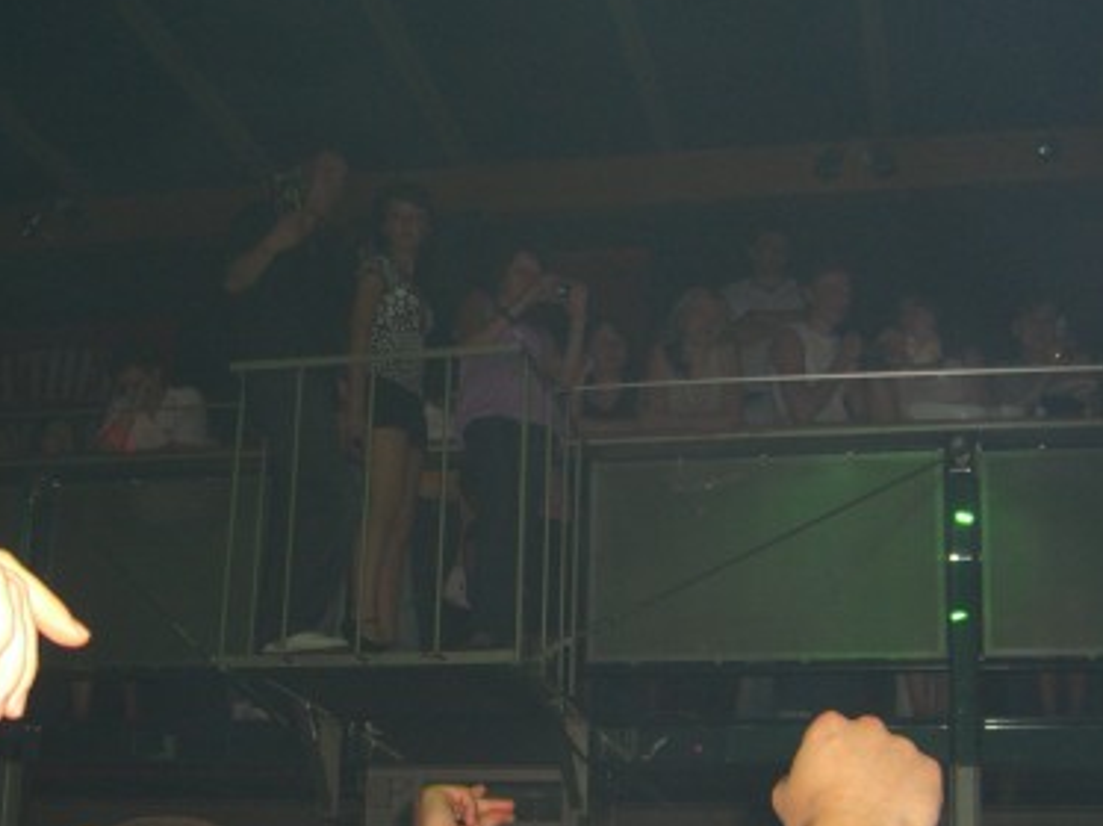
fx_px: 1942
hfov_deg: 31.6
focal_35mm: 61
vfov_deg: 23.8
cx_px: 454
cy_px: 617
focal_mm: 7.9
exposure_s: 1/60
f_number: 2.8
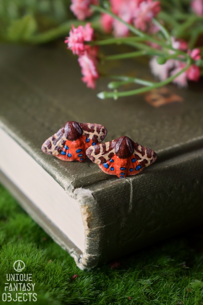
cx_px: 101
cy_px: 152
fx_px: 706
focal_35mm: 84
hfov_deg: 16.4
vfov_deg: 24.3
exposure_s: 1/60
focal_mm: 55
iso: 720
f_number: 5.6
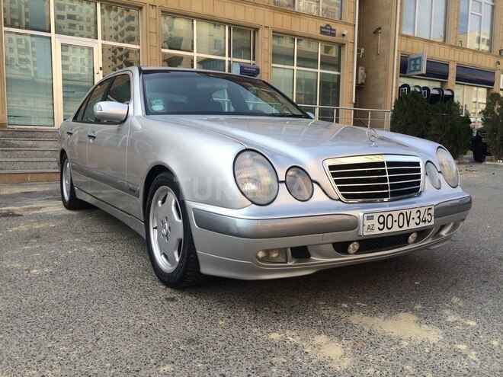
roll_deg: -0.8
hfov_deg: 61.7
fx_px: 421
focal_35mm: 29
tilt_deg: -5.0
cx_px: 252
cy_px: 188
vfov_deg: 48.2
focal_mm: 4.15
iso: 32
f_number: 2.2
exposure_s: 1/789
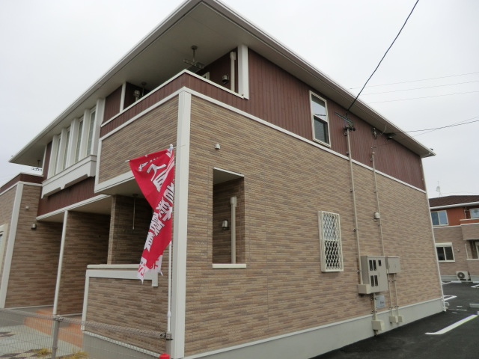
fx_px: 332
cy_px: 180
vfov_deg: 56.8
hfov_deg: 71.6
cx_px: 240
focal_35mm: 24
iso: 80
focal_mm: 4.3
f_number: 3.2
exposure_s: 1/160
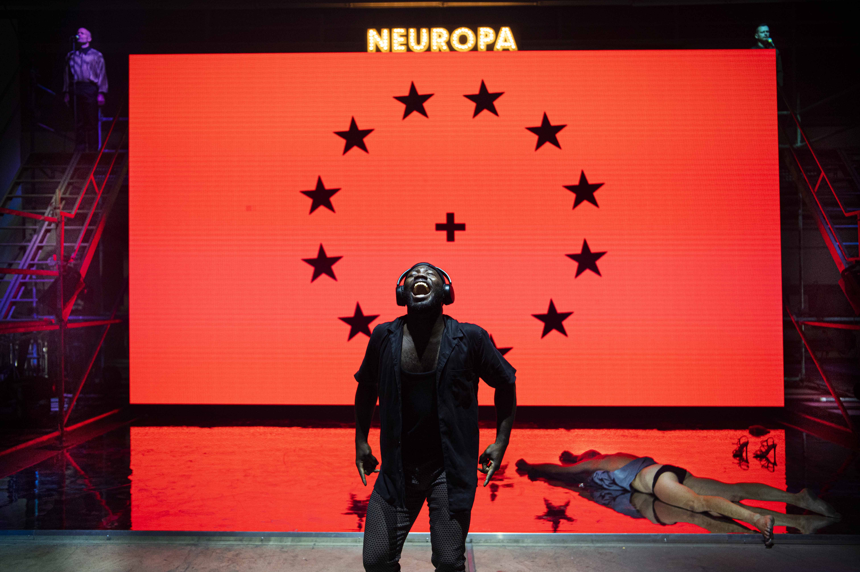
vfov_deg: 38.8
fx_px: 812
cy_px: 286
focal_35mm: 34
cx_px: 430
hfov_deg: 55.8
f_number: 4
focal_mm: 34
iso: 2500
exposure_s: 1/2000
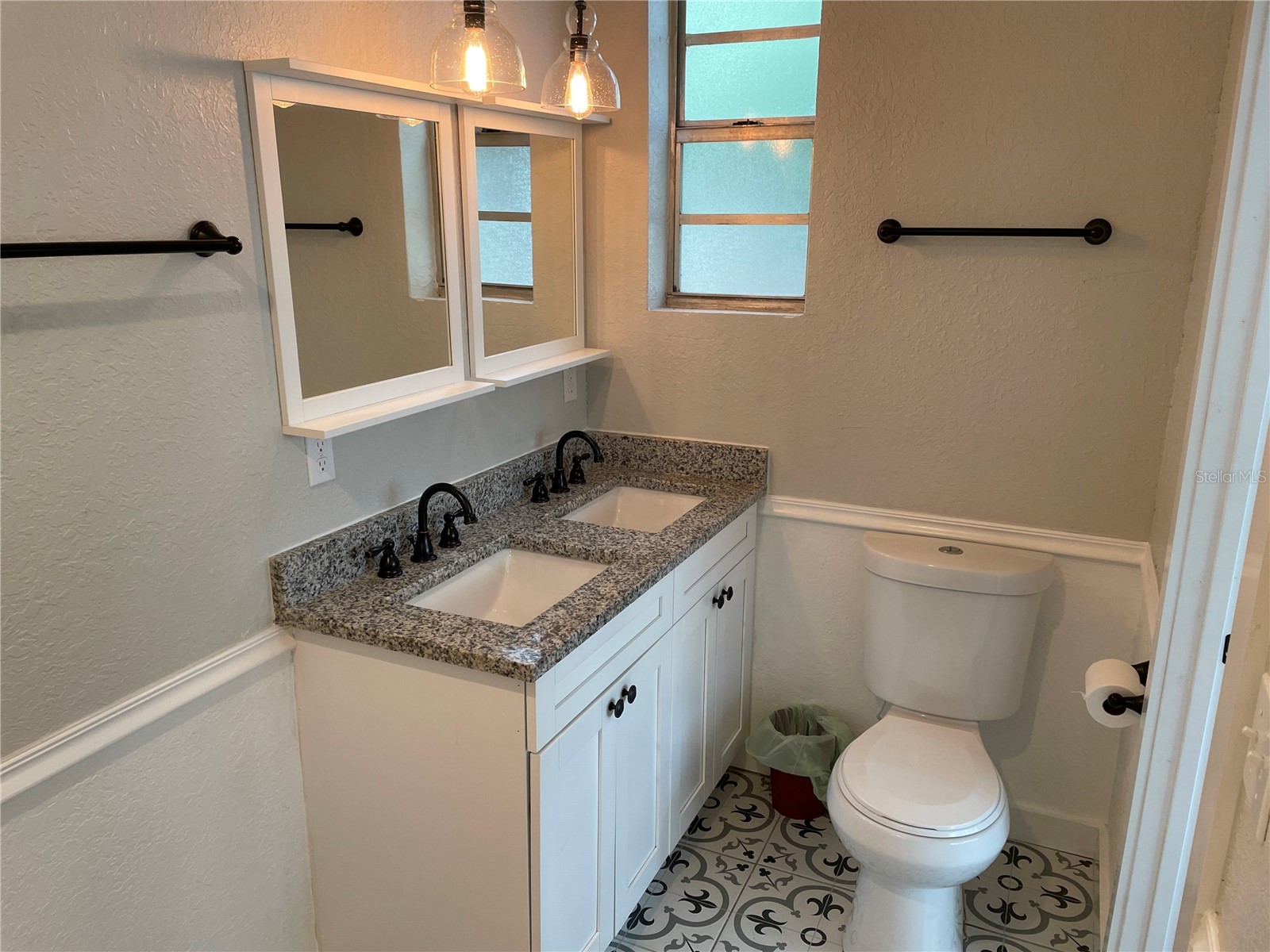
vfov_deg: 53.1
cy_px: 476
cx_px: 635
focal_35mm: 26
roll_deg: +0.2
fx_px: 954
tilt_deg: -15.9
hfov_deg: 67.3
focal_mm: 4.2
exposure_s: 1/60
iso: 64
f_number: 1.6
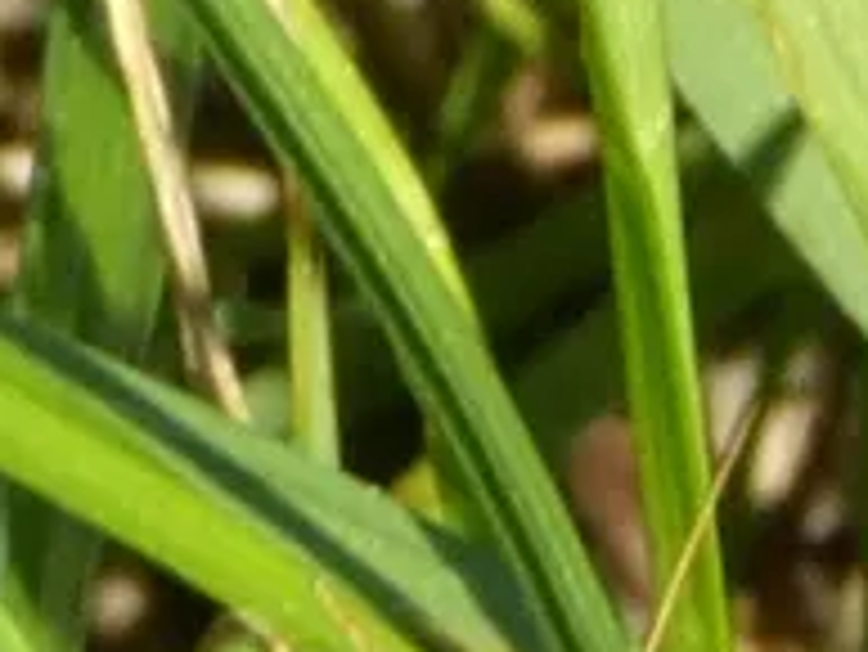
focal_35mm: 457
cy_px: 1066
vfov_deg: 3.2
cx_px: 787
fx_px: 11466
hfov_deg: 4.3
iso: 80
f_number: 5.3
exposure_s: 1/100
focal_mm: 24.7
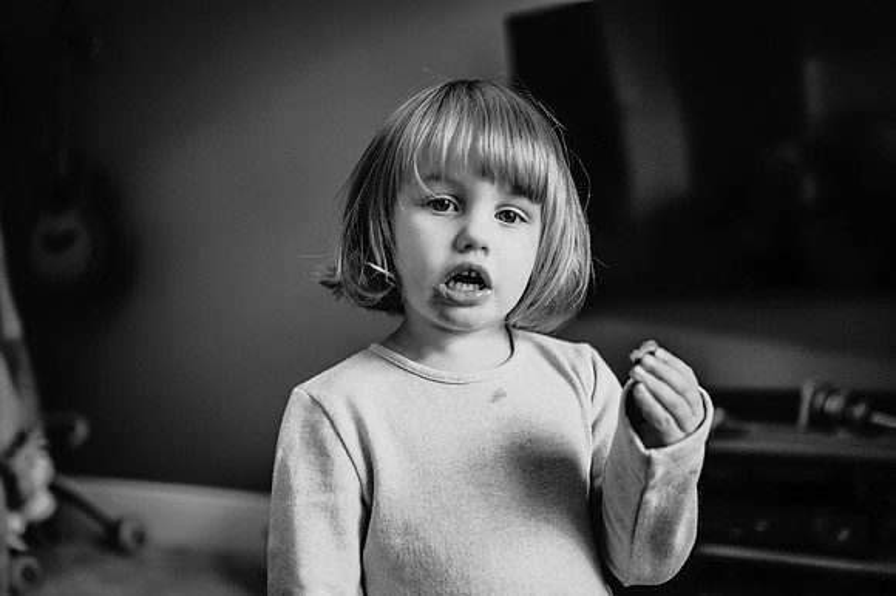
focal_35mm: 35
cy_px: 298
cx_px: 448
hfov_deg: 54.5
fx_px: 871
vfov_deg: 37.8
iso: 220
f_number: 2
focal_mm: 35
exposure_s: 1/160
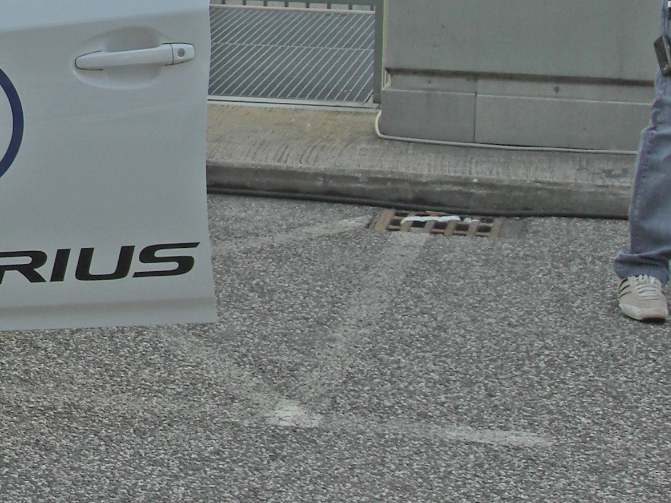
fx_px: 2287
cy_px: -53
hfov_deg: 15.4
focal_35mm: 118
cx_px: -336
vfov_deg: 12.3
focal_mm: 7.9
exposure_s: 1/400
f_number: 4
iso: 80
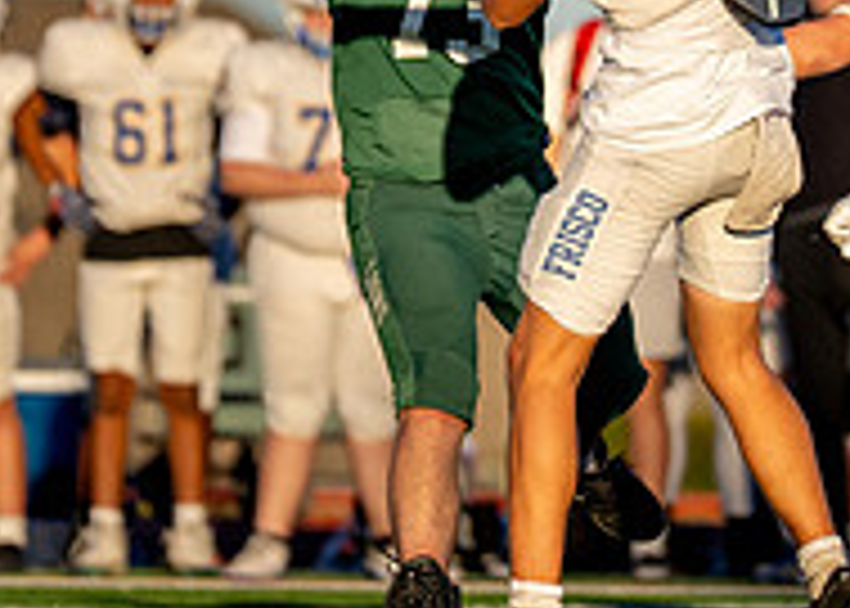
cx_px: 543
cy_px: -89
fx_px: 21751
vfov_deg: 1.6
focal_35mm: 901
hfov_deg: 2.2
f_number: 2.8
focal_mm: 200
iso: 200
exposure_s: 1/5000
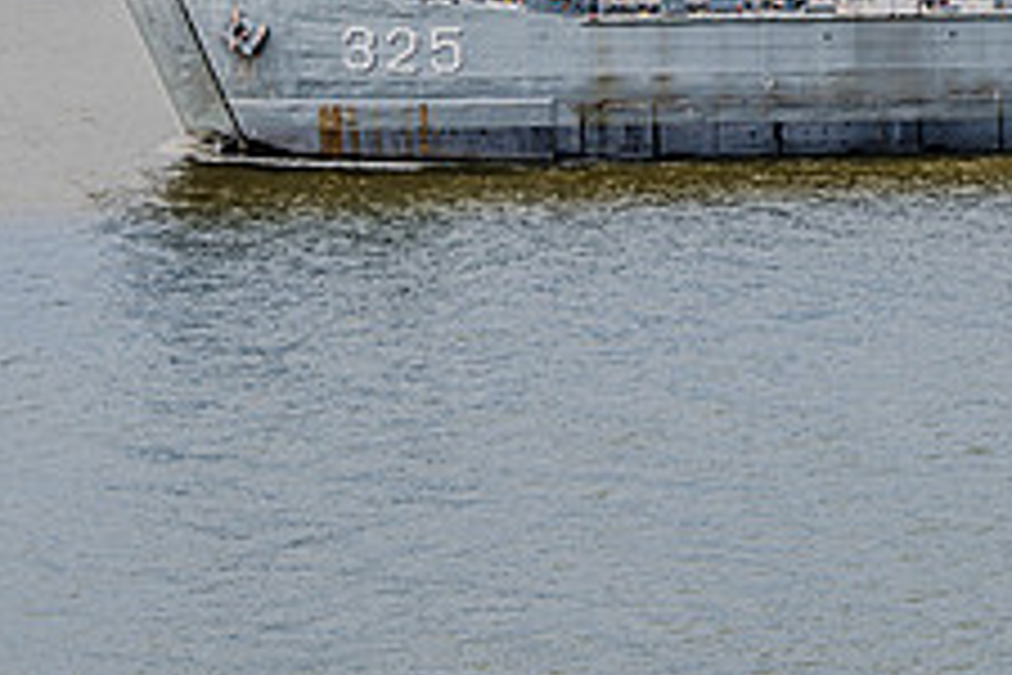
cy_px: 101
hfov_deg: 14.4
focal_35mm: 138
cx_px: 1219
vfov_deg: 9.9
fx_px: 3879
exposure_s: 1/160
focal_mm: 52
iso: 64
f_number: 8
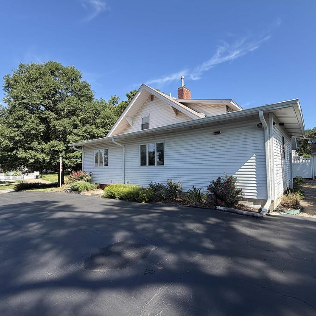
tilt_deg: +3.3
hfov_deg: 82.9
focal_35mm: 17
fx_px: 176
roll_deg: +0.4
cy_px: 159
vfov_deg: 84.0
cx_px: 191
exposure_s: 1/701
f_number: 2.2
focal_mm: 2.22
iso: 40
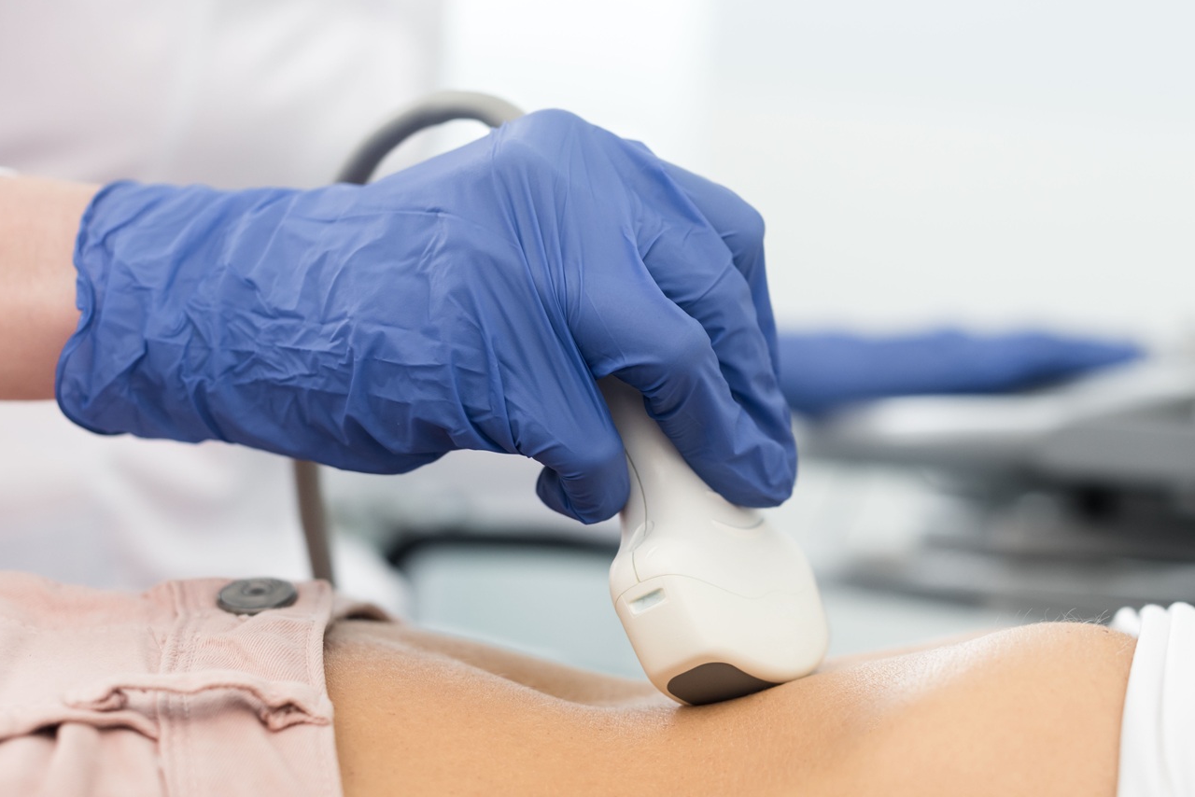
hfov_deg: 26.9
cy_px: 364
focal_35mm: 75
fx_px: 2490
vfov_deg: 18.2
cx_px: 780
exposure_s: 1/200
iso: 320
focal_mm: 50
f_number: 3.5
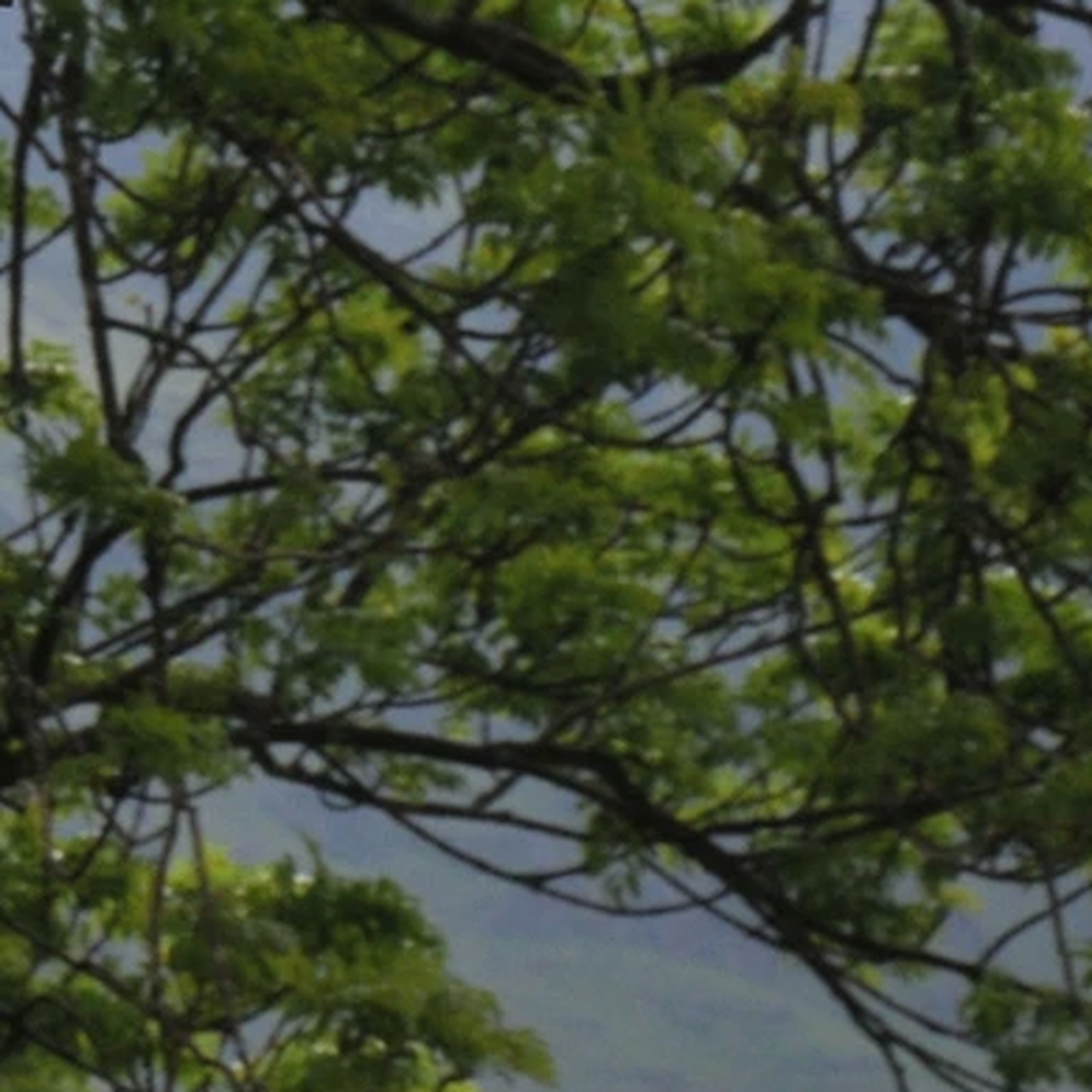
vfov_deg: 3.3
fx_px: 19130
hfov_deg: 3.2
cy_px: -153
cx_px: -1432
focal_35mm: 536
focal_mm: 78
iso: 400
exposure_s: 1/640
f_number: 13
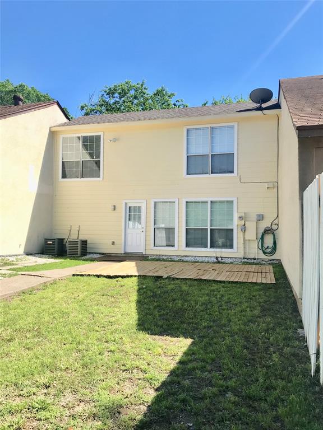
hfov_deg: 49.7
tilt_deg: +2.9
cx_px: 162
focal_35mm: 28
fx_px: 348
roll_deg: -0.3
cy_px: 215
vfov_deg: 63.4
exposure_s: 1/1709
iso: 20
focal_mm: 3.99
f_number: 1.8
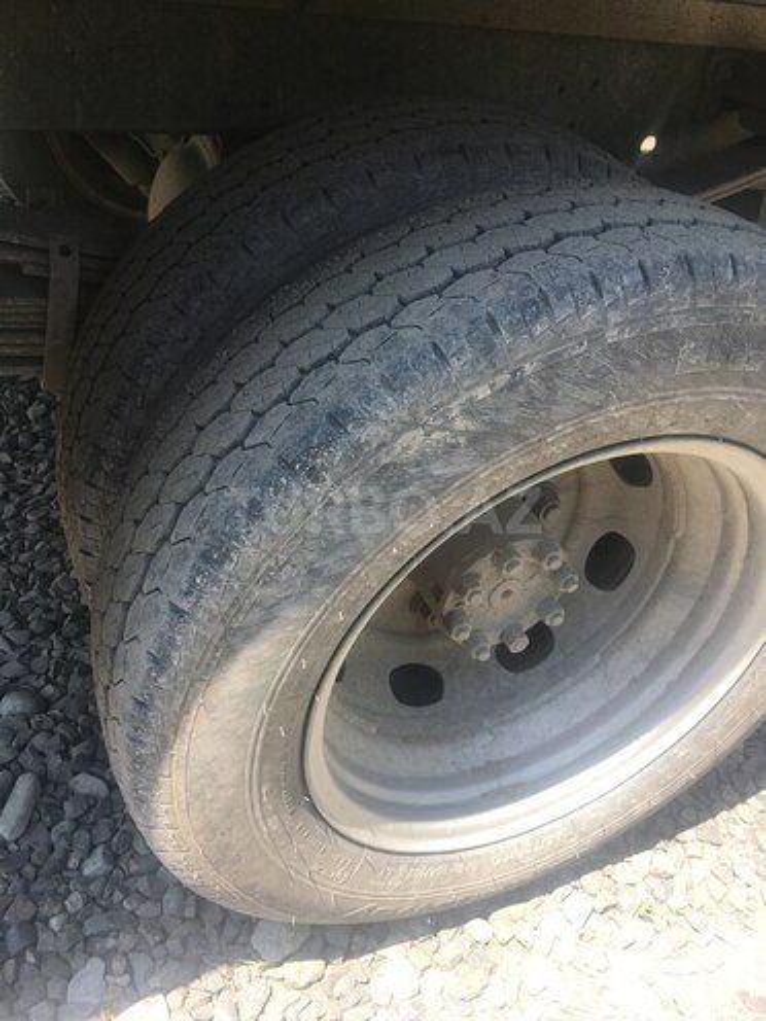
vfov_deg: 61.7
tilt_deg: -36.0
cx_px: 383
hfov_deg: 48.2
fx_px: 856
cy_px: 510
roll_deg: -8.0
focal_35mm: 29
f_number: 2.2
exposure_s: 1/310
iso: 25
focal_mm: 4.15
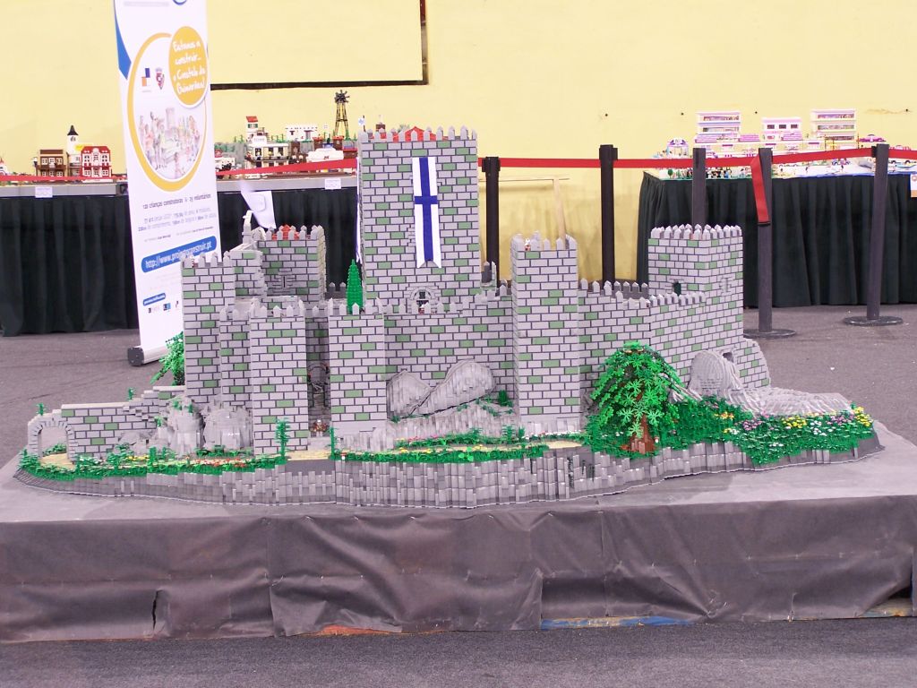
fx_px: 1987
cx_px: 458
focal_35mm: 75
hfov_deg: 26.0
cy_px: 344
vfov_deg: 19.6
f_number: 3.2
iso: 80
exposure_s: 1/4
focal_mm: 12.4
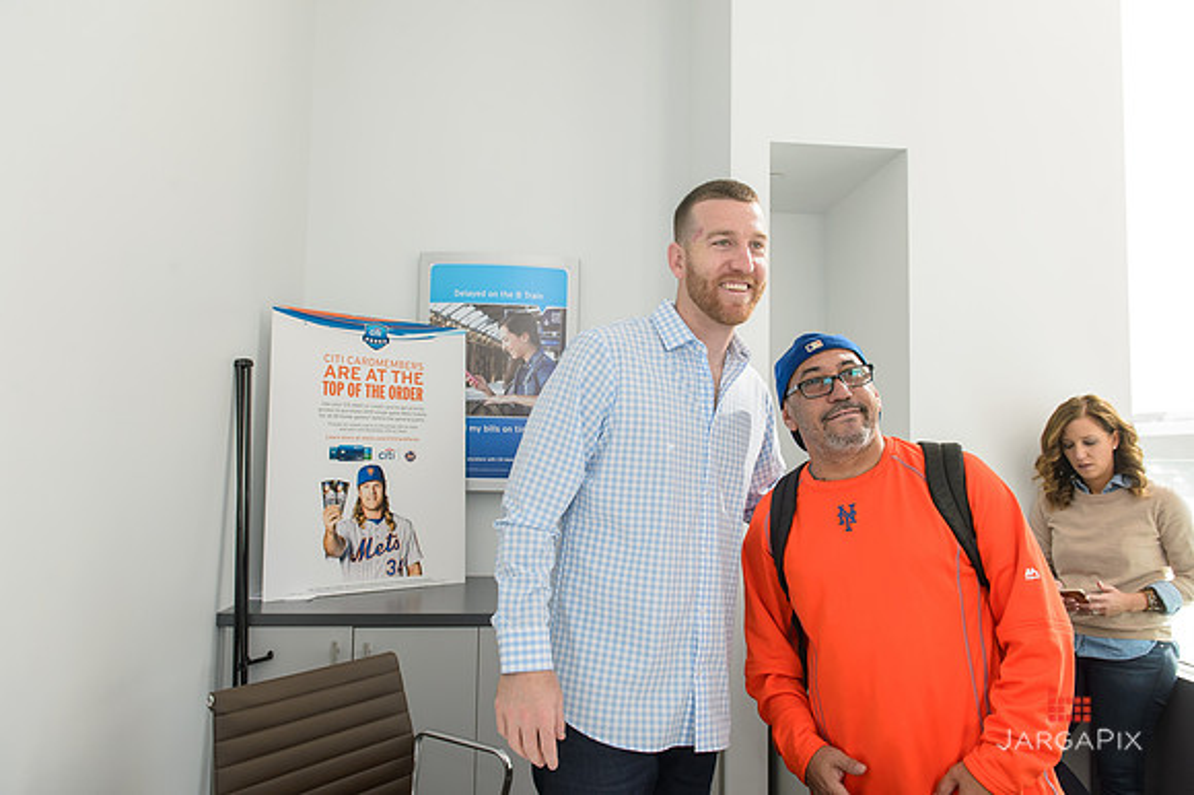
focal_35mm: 24
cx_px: 597
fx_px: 796
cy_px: 398
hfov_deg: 73.8
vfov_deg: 53.1
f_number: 5
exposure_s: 1/125
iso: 500
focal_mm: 24
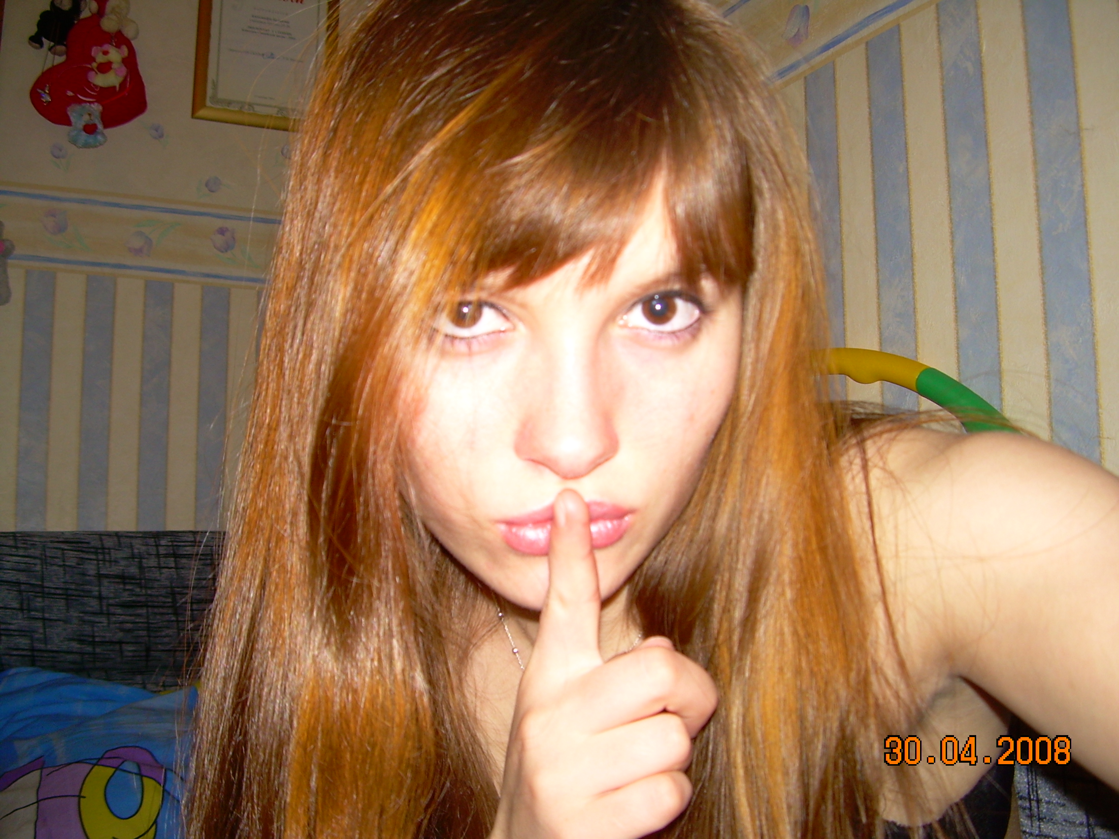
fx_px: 1228
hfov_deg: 49.0
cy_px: 420
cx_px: 560
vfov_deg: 37.7
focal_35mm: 38
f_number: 2.8
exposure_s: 1/60
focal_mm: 6.3
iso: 50
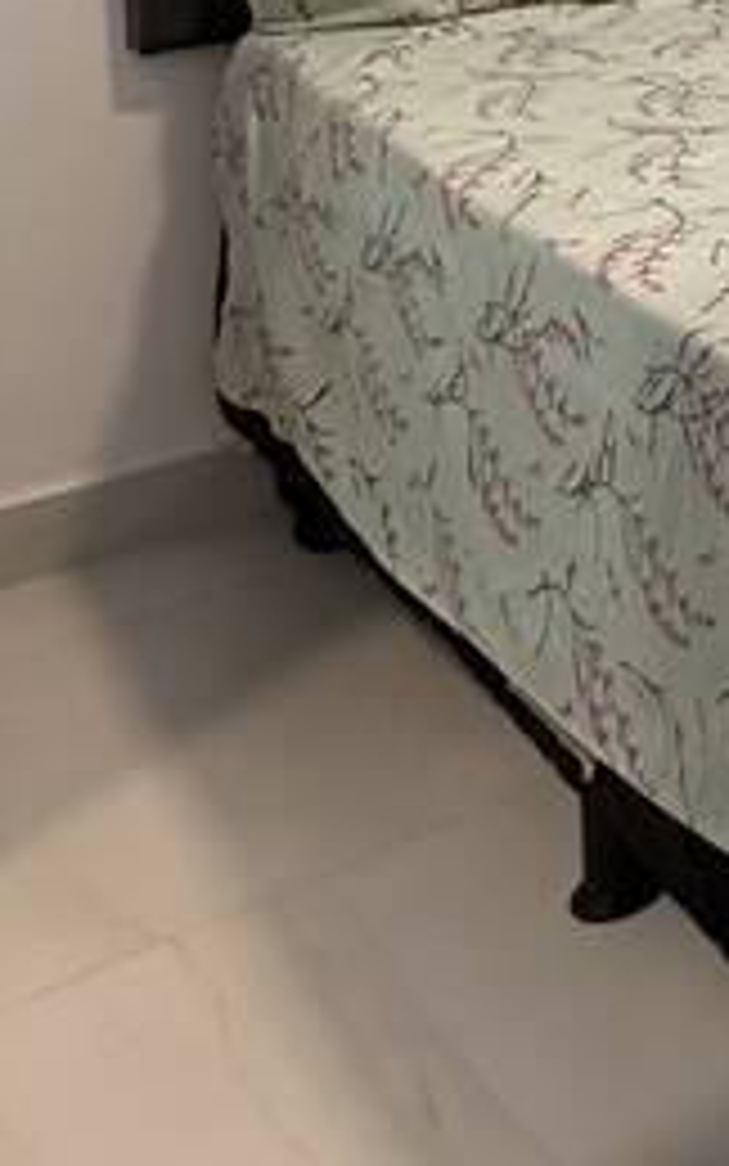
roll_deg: -0.5
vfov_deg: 27.0
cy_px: -401
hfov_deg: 15.0
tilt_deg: +0.2
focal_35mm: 62
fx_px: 1970
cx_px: 1638
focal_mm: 2.22
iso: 160
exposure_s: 1/60
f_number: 2.2
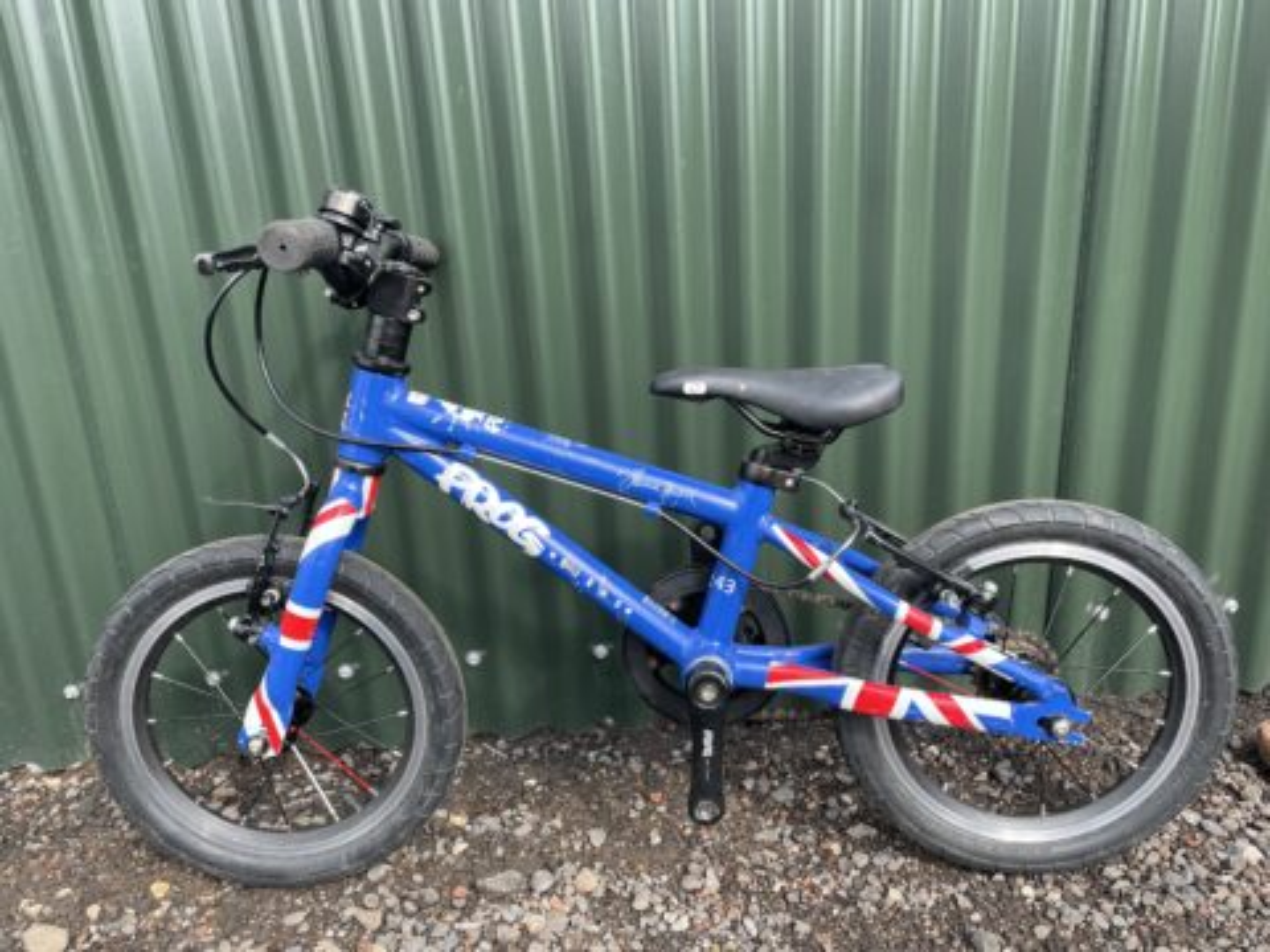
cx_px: 635
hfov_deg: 67.3
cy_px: 476
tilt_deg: -18.6
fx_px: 954
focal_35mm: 26
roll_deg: +3.8
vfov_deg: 53.1
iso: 32
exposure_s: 1/454
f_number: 1.6
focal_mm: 4.2
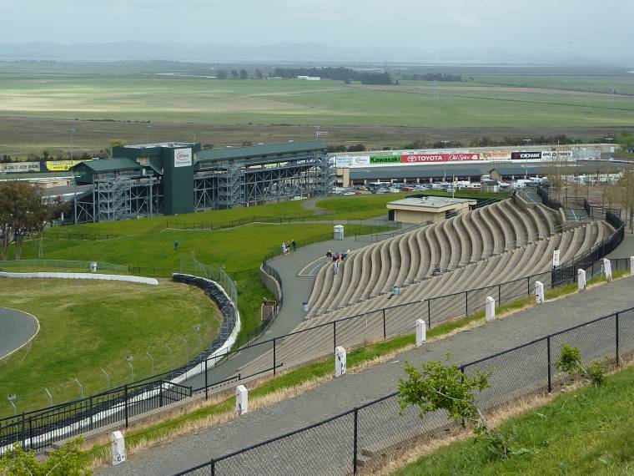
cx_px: 317
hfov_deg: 30.3
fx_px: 1172
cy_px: 238
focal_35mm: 64
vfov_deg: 22.9
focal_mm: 7.3
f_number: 4
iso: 80
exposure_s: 1/500
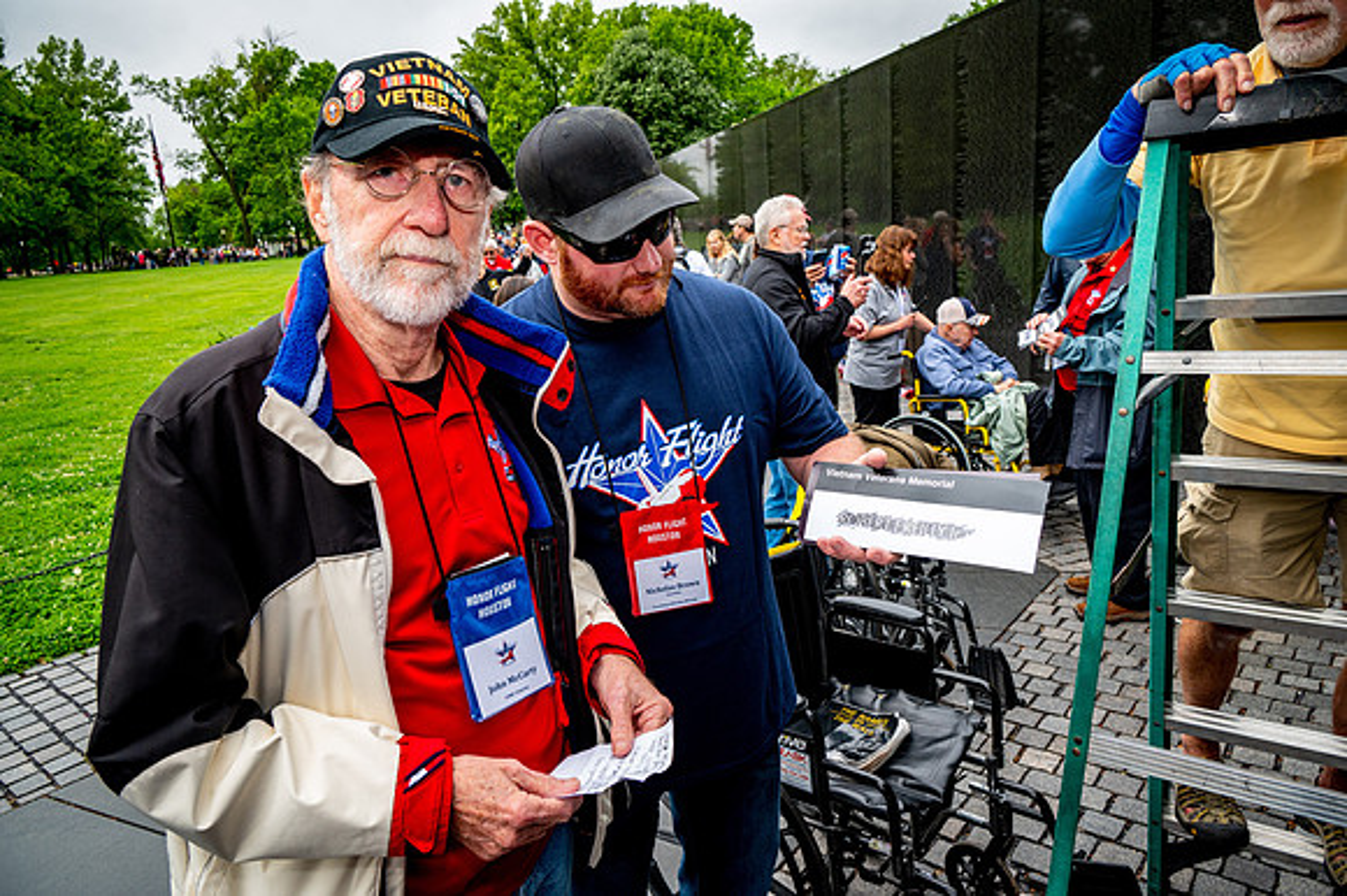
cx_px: 674
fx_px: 897
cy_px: 448
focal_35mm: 24
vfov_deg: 53.1
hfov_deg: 73.8
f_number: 8
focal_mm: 24
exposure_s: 1/640
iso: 900
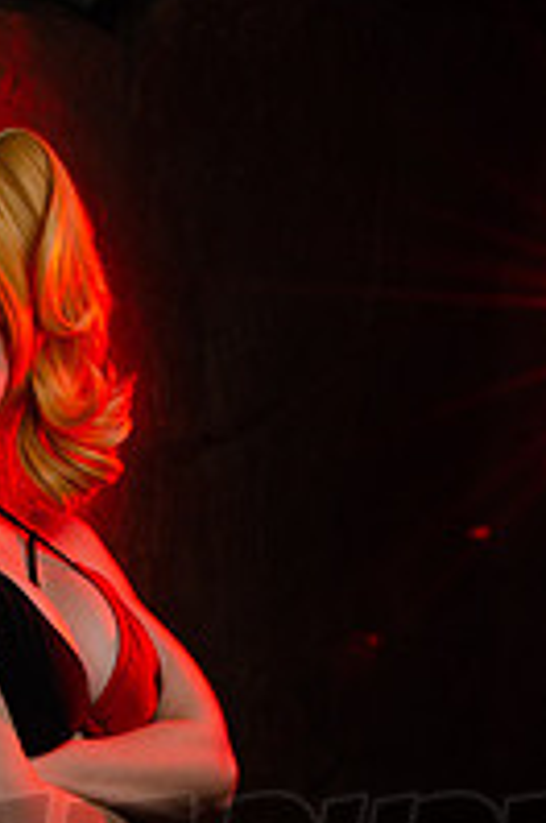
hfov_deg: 17.1
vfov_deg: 24.2
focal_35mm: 78
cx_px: 33
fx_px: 1781
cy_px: 926
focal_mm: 23
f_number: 19
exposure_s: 1/60
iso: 100
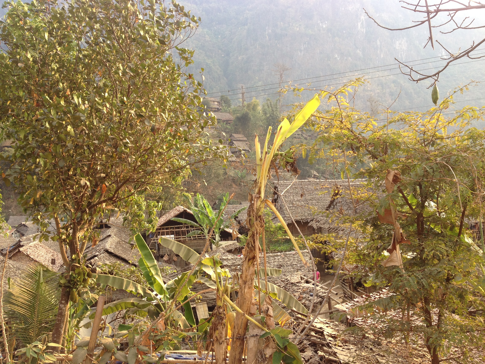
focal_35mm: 35
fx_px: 490
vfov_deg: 40.7
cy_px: 182
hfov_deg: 52.6
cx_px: 242
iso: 50
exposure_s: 1/161
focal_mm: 4.28
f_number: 2.4
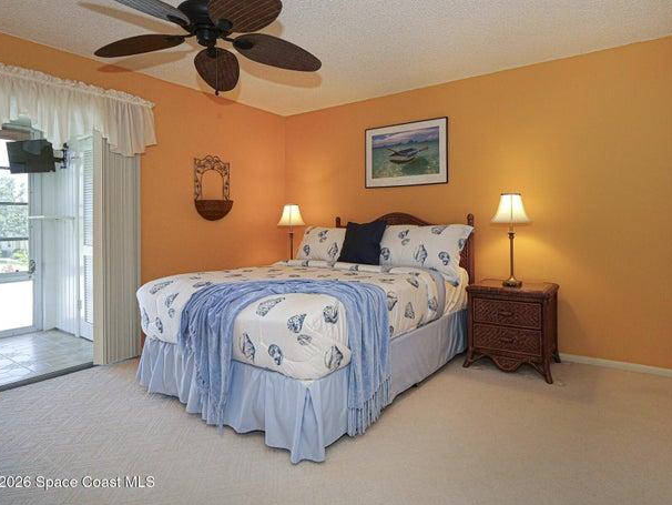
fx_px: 369
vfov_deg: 68.7
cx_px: 339
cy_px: 240
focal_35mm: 19
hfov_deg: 84.6
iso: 800
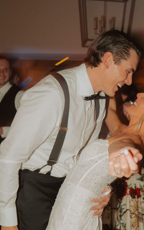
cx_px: 110
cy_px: 171
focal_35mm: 54
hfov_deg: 23.7
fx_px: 339
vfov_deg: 36.7
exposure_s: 1/30
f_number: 5
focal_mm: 28
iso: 2500
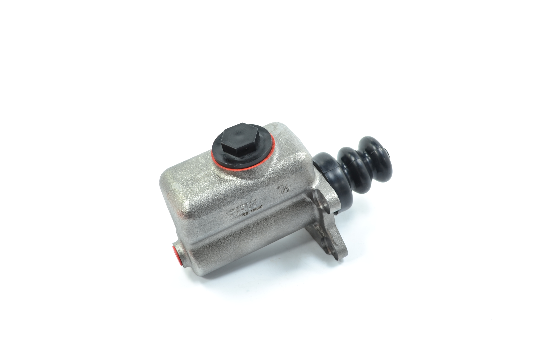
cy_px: 180
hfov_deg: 41.1
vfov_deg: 28.1
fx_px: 720
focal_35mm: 48
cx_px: 270
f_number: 6.3
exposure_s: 1/25
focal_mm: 32
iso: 100
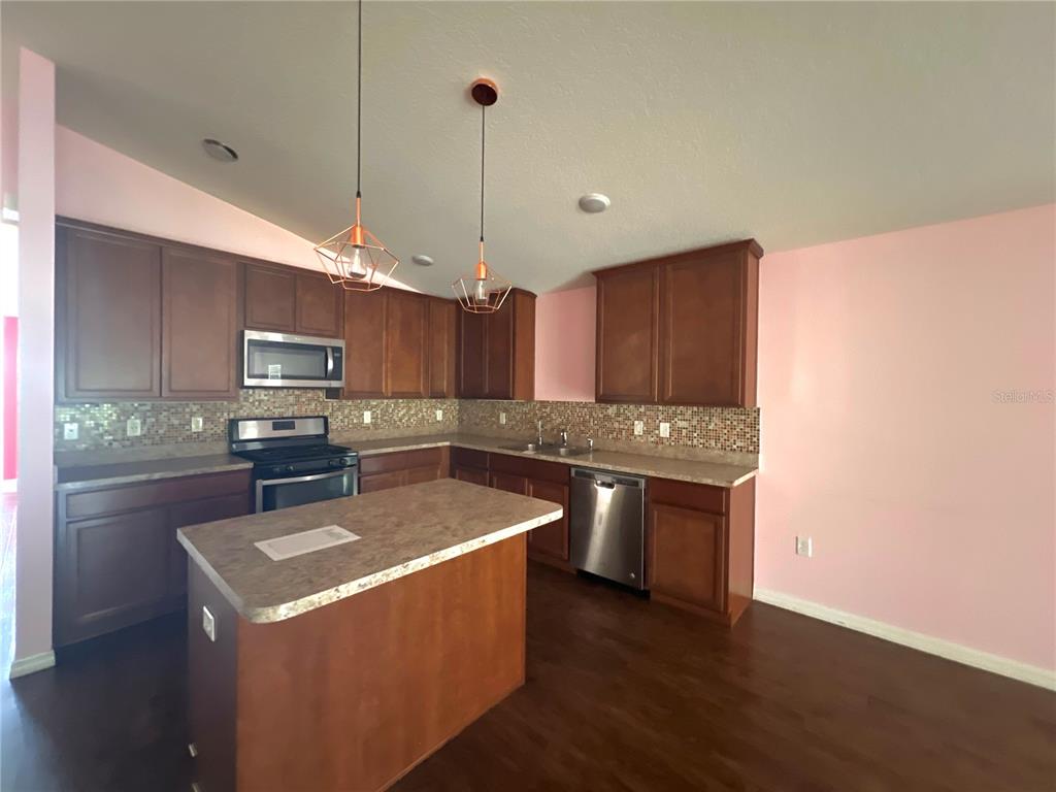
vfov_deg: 89.9
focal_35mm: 13
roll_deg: -0.6
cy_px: 396
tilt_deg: -1.5
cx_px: 528
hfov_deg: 106.2
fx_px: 397
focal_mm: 1.57
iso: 1000
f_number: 1.8
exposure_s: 1/42
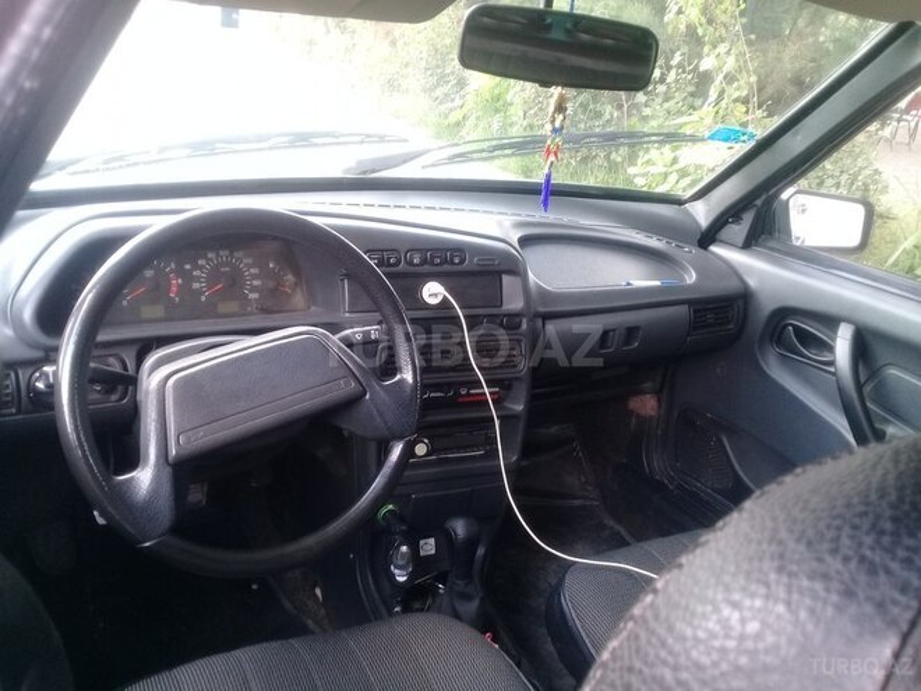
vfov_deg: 45.4
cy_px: 346
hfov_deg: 58.4
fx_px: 825
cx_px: 460
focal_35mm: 31
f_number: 2.2
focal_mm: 3.3
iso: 64
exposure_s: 1/33
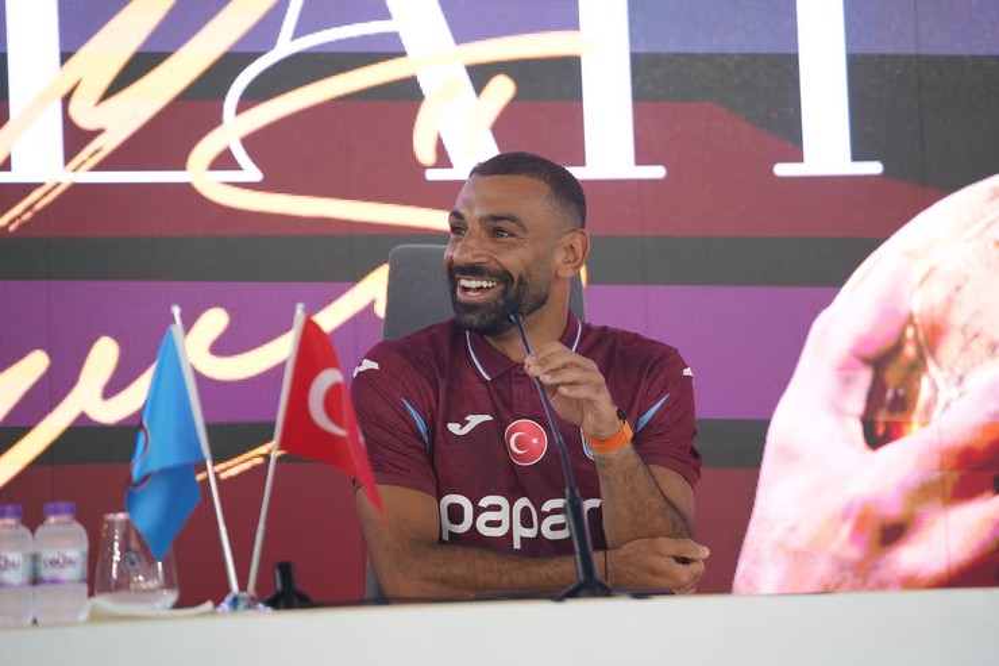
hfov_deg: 19.6
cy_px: 333
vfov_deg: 13.2
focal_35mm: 104
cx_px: 500
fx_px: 2885
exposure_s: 1/320
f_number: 2.8
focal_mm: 104
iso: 1250
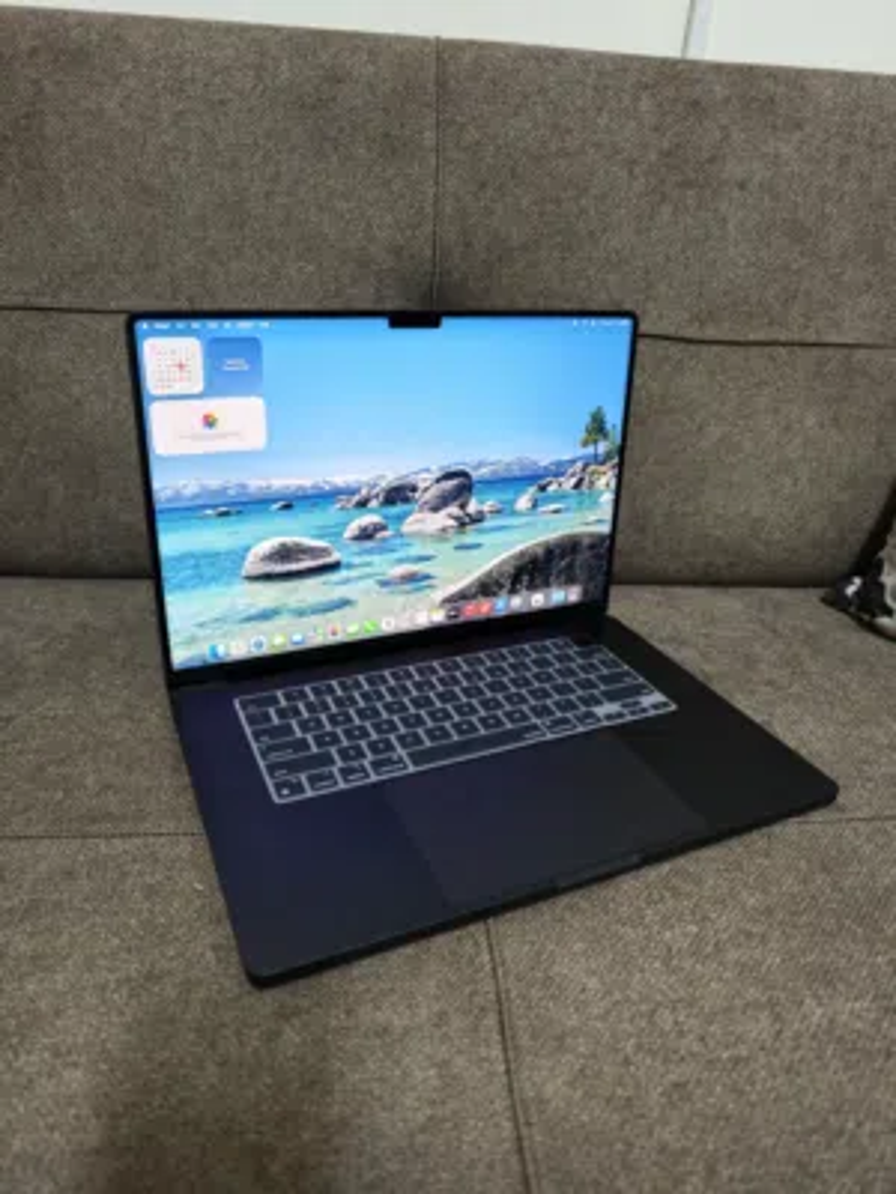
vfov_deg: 73.9
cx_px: 448
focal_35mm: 23
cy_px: 597
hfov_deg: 58.9
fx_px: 794
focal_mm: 8.71
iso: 80
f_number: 1.67
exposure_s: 1/100
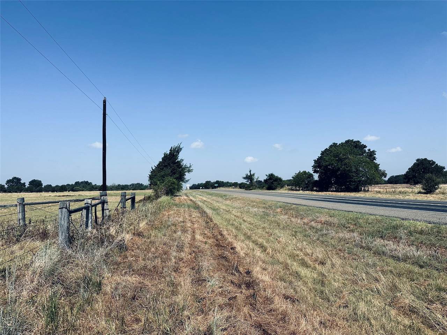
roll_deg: +1.2
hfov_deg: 71.6
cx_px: 224
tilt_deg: +3.2
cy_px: 168
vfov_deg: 56.8
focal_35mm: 24
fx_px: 310
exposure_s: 1/6211
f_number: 1.78
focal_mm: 6.86
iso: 80
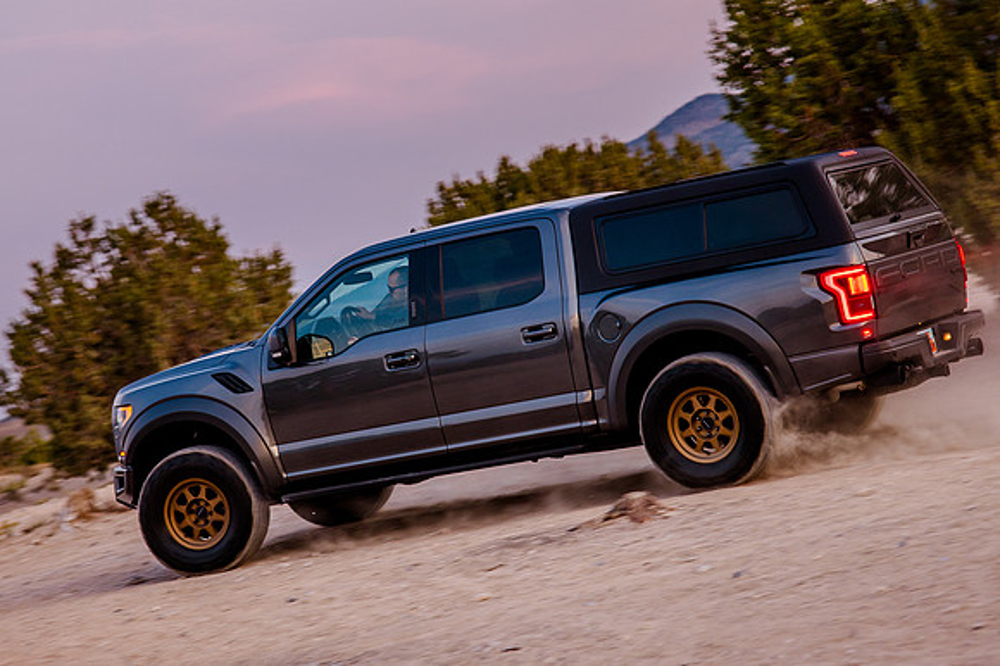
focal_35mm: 136
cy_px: 308
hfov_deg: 15.1
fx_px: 3779
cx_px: 443
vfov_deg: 10.1
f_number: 5
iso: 500
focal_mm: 92
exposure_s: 1/160
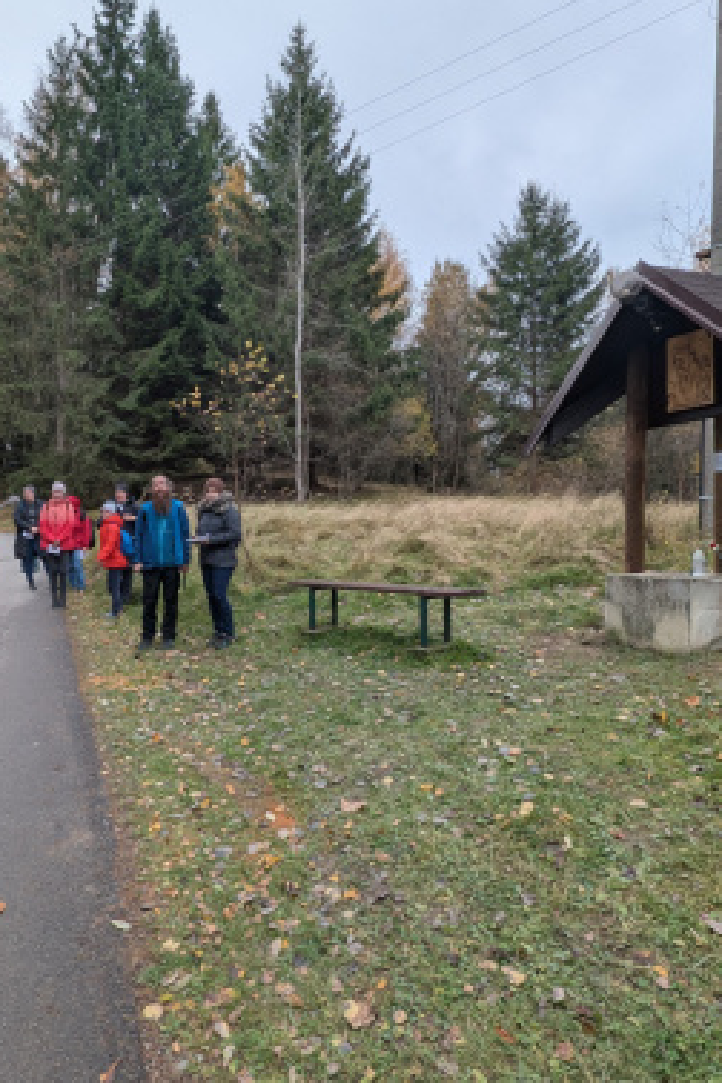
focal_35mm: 19
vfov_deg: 86.9
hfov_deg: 63.5
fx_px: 572
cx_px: 265
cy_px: 536
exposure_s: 1/360
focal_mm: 1.95
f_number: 2.2
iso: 47
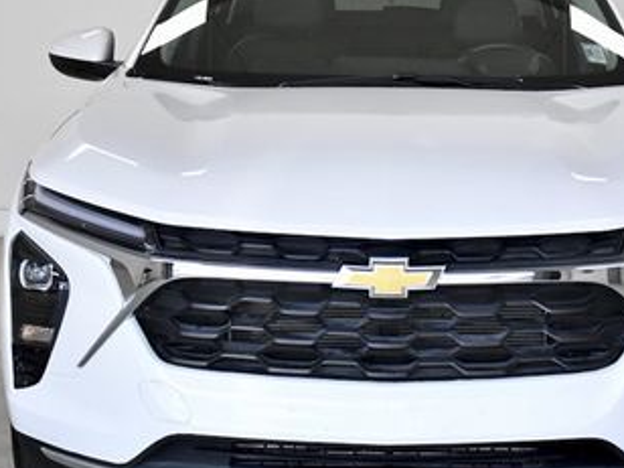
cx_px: 393
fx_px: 1622
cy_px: 183
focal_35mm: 90
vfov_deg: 16.4
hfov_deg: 21.7
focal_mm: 30
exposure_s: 1/2000
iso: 2500
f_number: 4
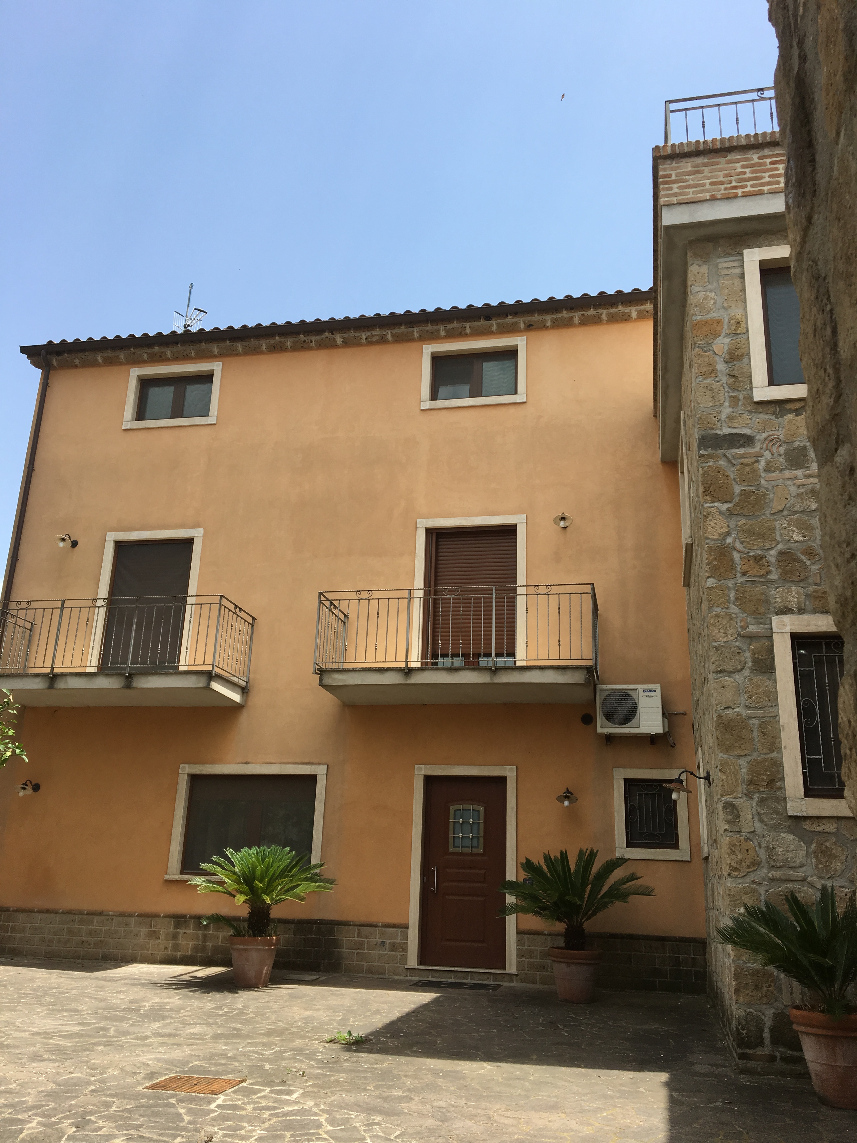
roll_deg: -1.8
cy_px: 572
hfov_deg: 48.2
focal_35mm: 29
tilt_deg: +19.2
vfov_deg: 61.7
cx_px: 428
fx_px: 957
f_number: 2.2
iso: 25
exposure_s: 1/1221
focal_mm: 4.15
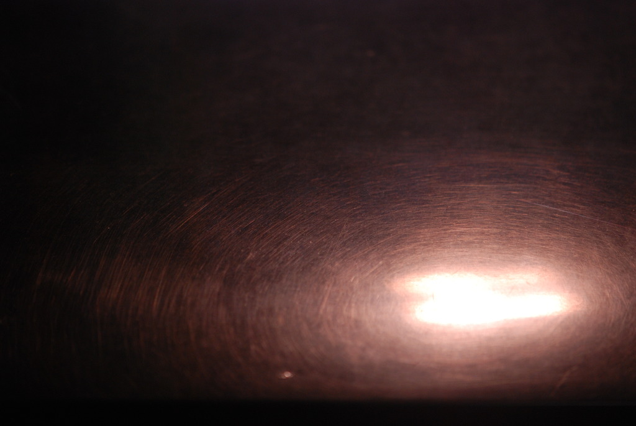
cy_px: 213
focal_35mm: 128
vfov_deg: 10.8
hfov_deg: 16.1
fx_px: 2255
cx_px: 318
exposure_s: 1/200
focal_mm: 85
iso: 320
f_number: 3.8
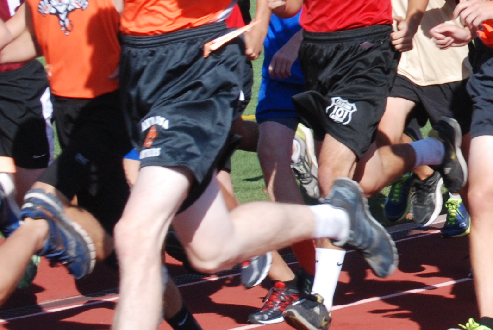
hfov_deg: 6.7
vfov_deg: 4.6
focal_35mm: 300
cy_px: -86
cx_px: 834
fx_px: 4111
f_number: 11
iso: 400
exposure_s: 1/500
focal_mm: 55
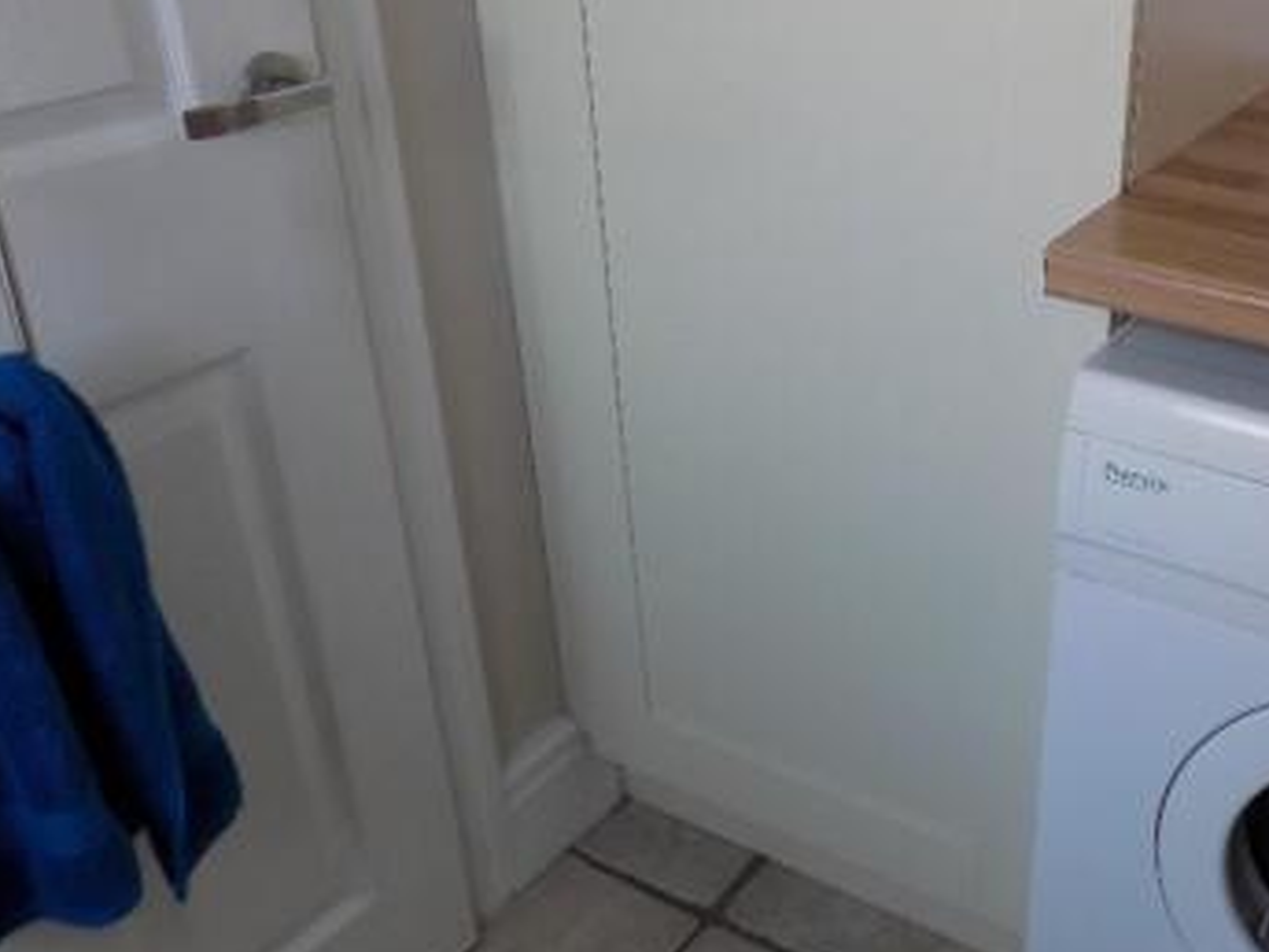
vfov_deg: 36.8
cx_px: 1002
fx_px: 1430
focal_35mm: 39
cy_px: 415
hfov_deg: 45.6
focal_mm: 4
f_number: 3.1
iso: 80
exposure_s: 1/30
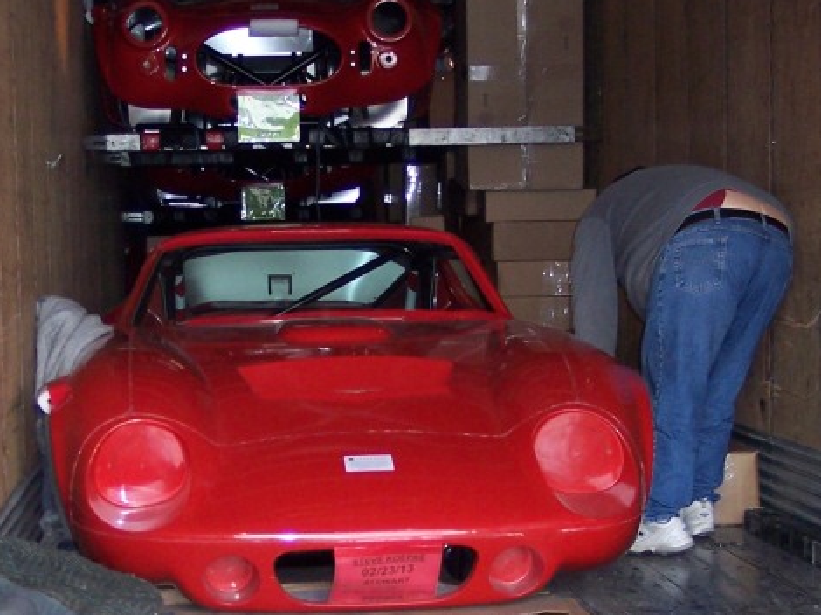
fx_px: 2015
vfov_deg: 17.3
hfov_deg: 23.0
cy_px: 432
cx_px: 290
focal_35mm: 85
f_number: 2.8
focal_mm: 8
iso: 140
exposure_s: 1/60
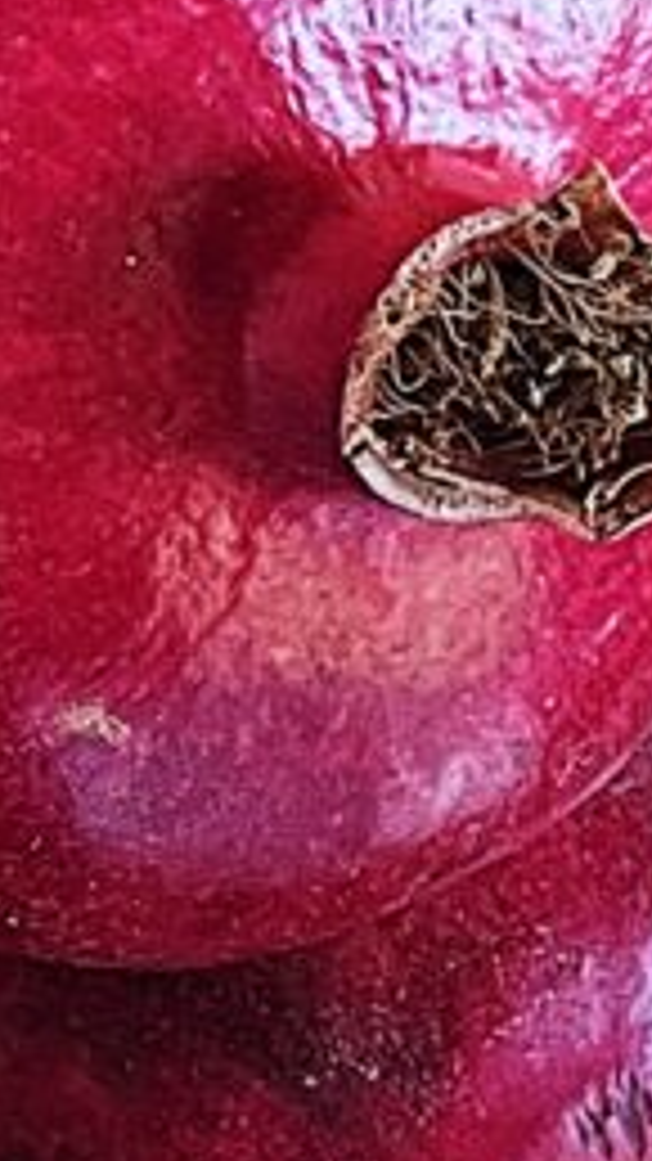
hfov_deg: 5.8
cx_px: -1439
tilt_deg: -84.5
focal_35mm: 193
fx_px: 5936
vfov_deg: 10.5
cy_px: -936
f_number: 1.6
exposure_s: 1/50
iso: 200
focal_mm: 4.2
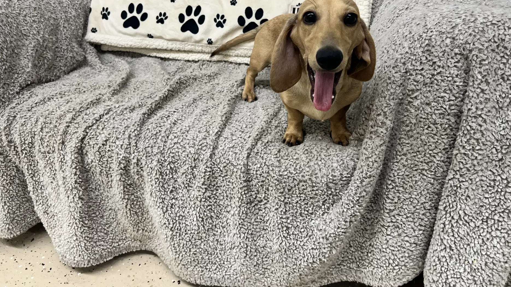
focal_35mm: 29
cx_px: 258
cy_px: 100
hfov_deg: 66.1
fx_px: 393
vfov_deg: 39.8
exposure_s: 1/120
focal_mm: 5.7
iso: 80
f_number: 1.5
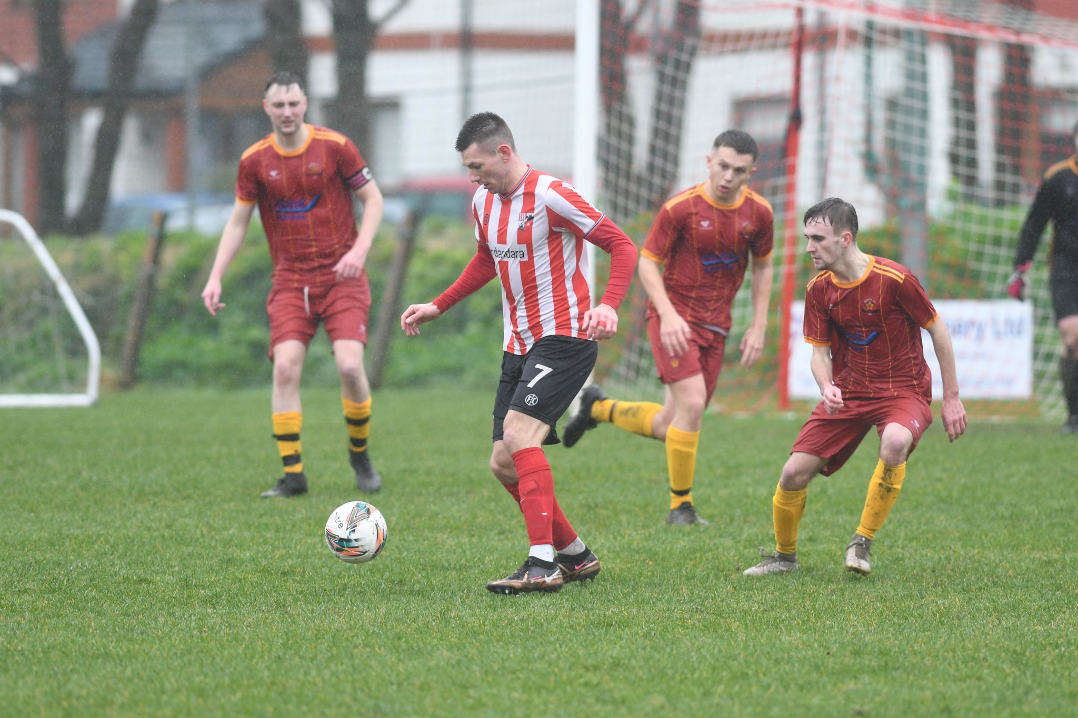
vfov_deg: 3.1
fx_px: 13473
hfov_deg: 4.6
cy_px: 359
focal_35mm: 450
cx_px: 539
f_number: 4
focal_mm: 300
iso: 800
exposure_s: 1/640
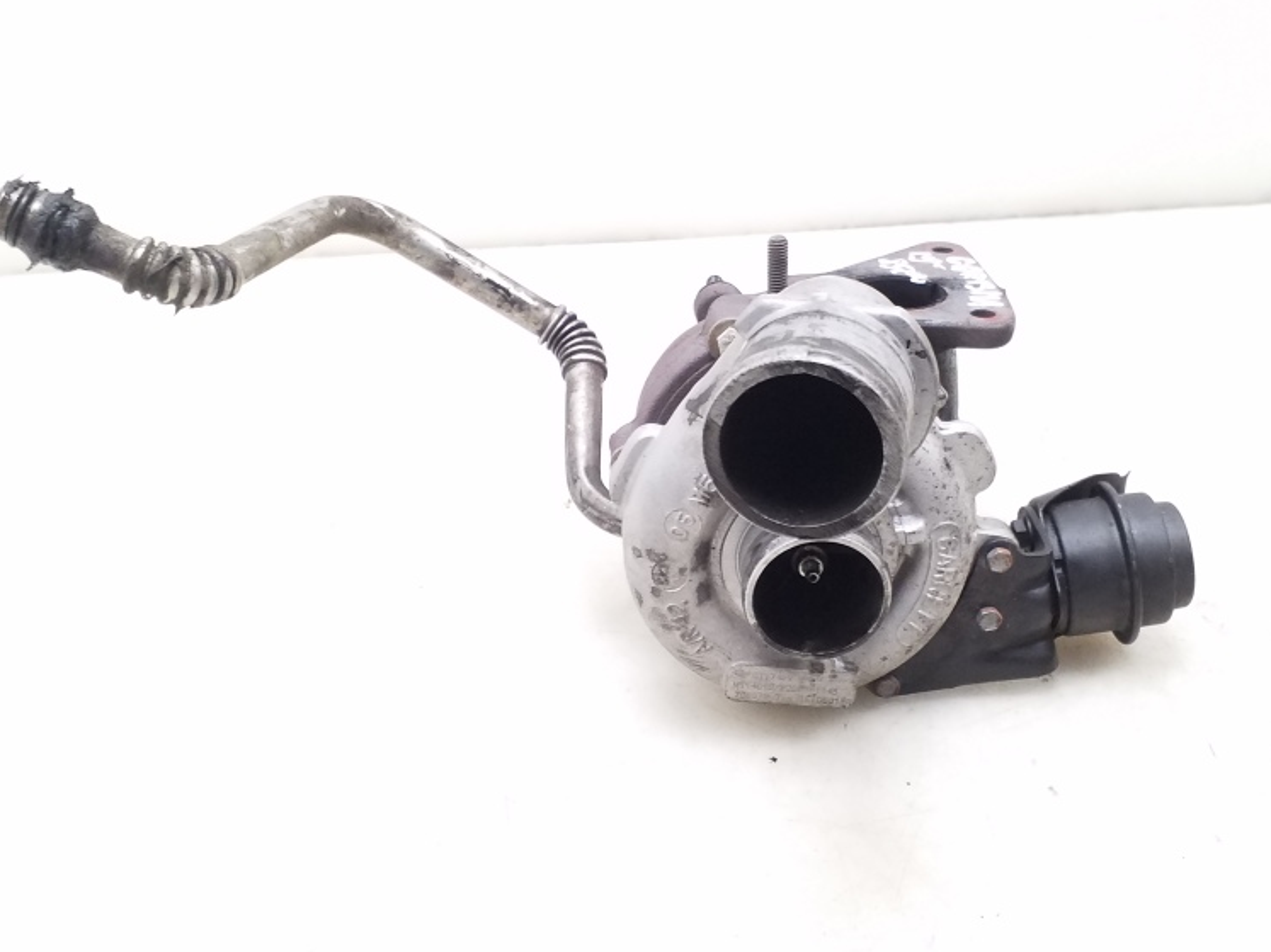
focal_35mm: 37
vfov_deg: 38.7
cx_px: 725
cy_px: 466
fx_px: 1358
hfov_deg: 50.0
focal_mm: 3.6
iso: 200
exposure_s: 1/33
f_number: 1.9
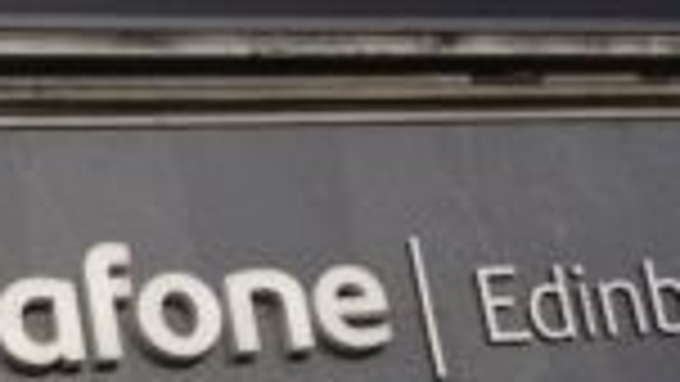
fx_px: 1821
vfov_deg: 11.3
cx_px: 117
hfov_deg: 20.9
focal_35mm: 101
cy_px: 629
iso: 50
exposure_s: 1/1672
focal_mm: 4.28
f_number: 2.4
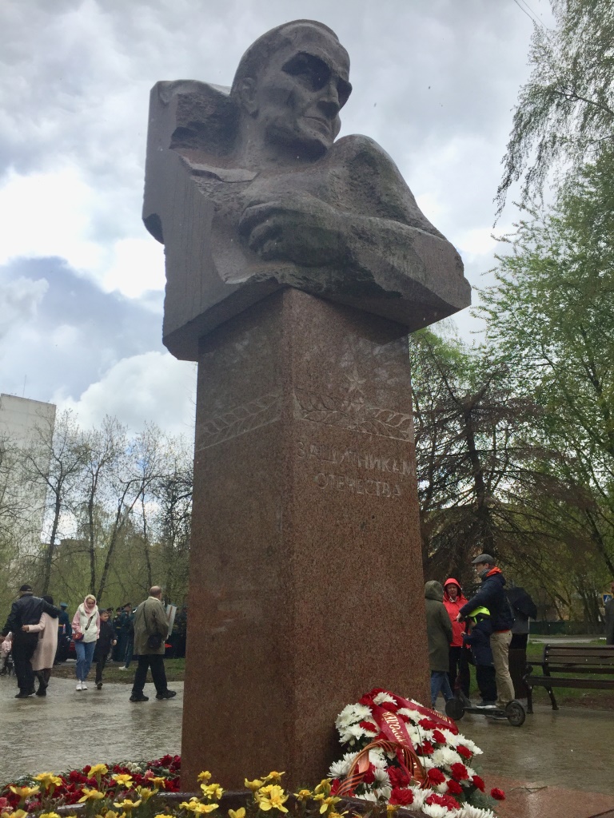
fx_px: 686
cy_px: 409
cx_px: 307
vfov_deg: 61.7
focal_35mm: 29
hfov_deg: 48.2
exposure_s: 1/1412
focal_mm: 4.15
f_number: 2.2
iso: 32
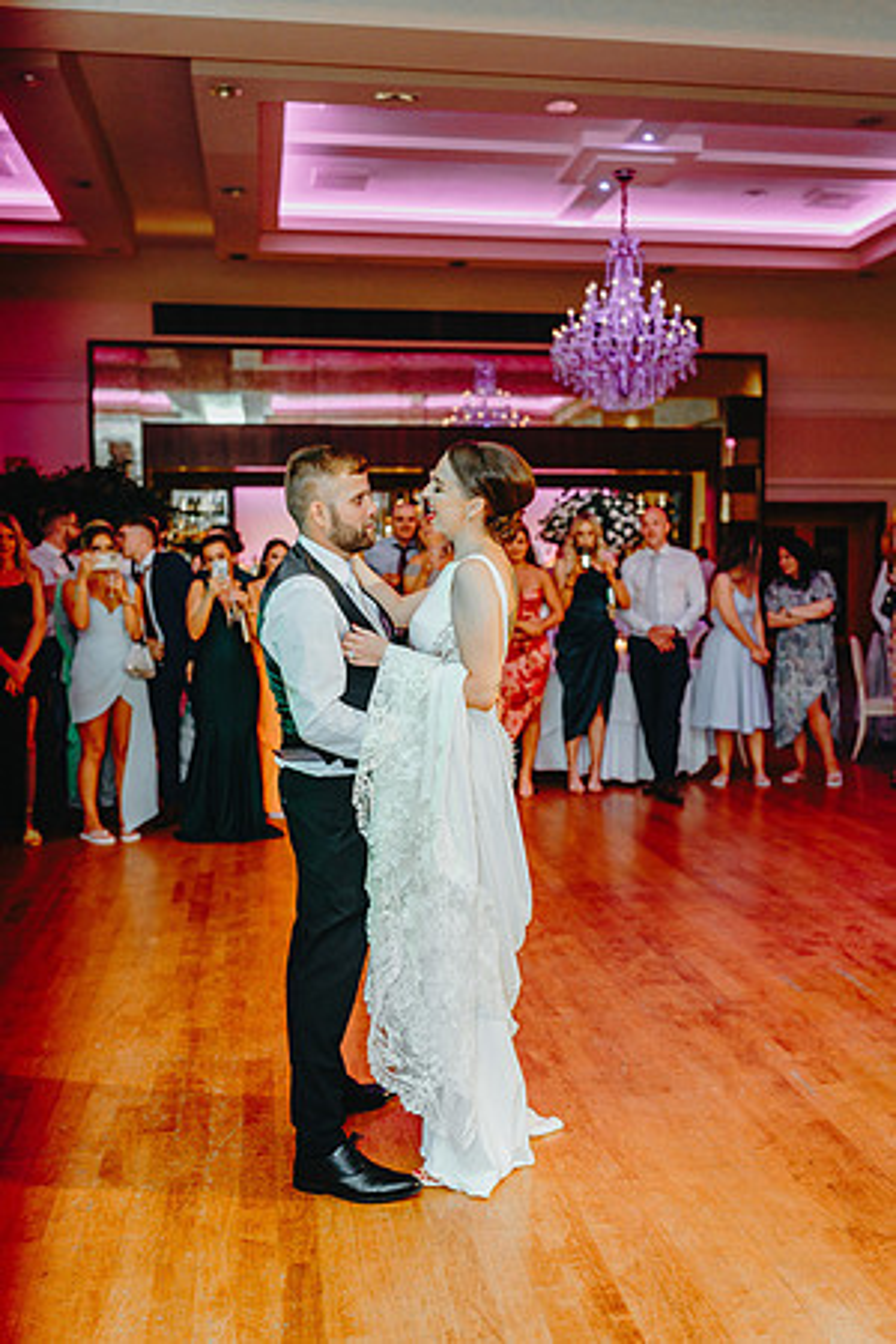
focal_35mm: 35
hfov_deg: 37.9
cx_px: 448
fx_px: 1307
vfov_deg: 54.4
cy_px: 672
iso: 1600
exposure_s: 1/250
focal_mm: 35
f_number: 2
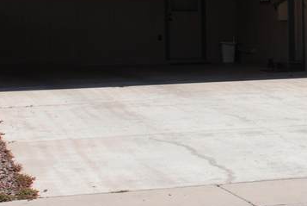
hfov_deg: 14.8
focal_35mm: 129
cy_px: 40
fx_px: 1101
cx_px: 452
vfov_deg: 10.6
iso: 100
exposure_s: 1/250
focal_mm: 24
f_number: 8
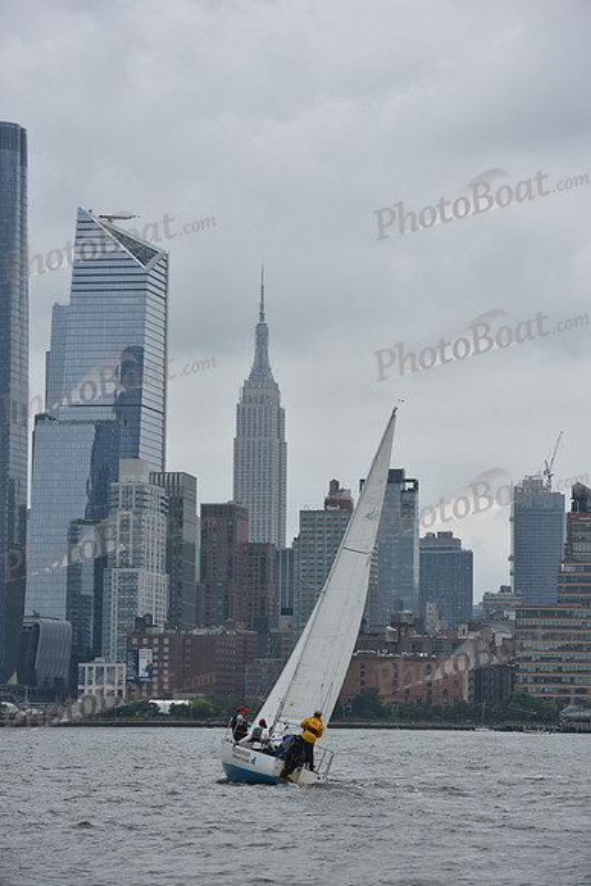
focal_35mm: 125
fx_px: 3076
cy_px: 443
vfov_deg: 16.4
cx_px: 296
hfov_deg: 11.0
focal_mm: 125
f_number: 8
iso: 400
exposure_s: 1/800
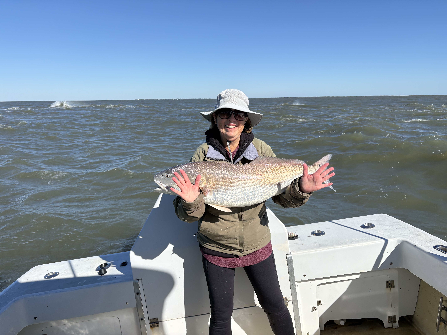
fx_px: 336
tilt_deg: -9.2
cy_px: 168
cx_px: 224
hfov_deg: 67.3
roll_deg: +1.7
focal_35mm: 26
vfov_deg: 53.1
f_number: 1.6
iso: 50
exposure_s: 1/6993
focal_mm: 5.96
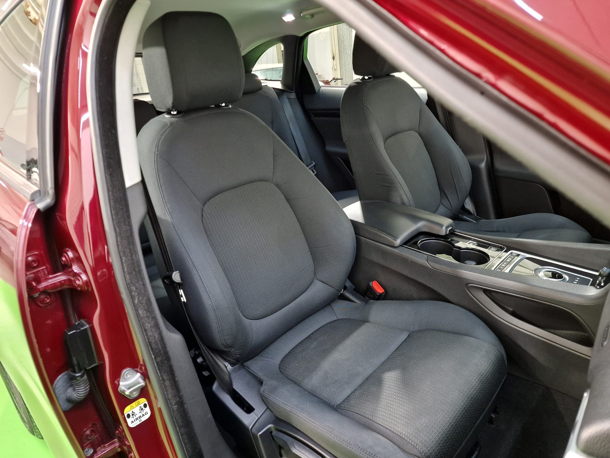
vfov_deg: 58.9
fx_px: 405
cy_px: 229
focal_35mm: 23
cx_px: 305
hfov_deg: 73.9
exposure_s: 1/20
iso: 400
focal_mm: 6.4
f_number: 1.8
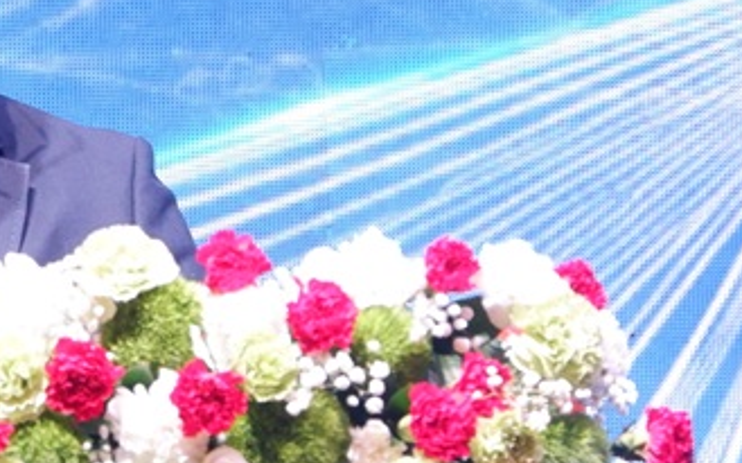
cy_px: 133
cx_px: 45
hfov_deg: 2.9
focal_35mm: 715
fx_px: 14446
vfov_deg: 1.8
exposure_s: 1/75
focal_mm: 192.9
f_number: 6.4
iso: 3200
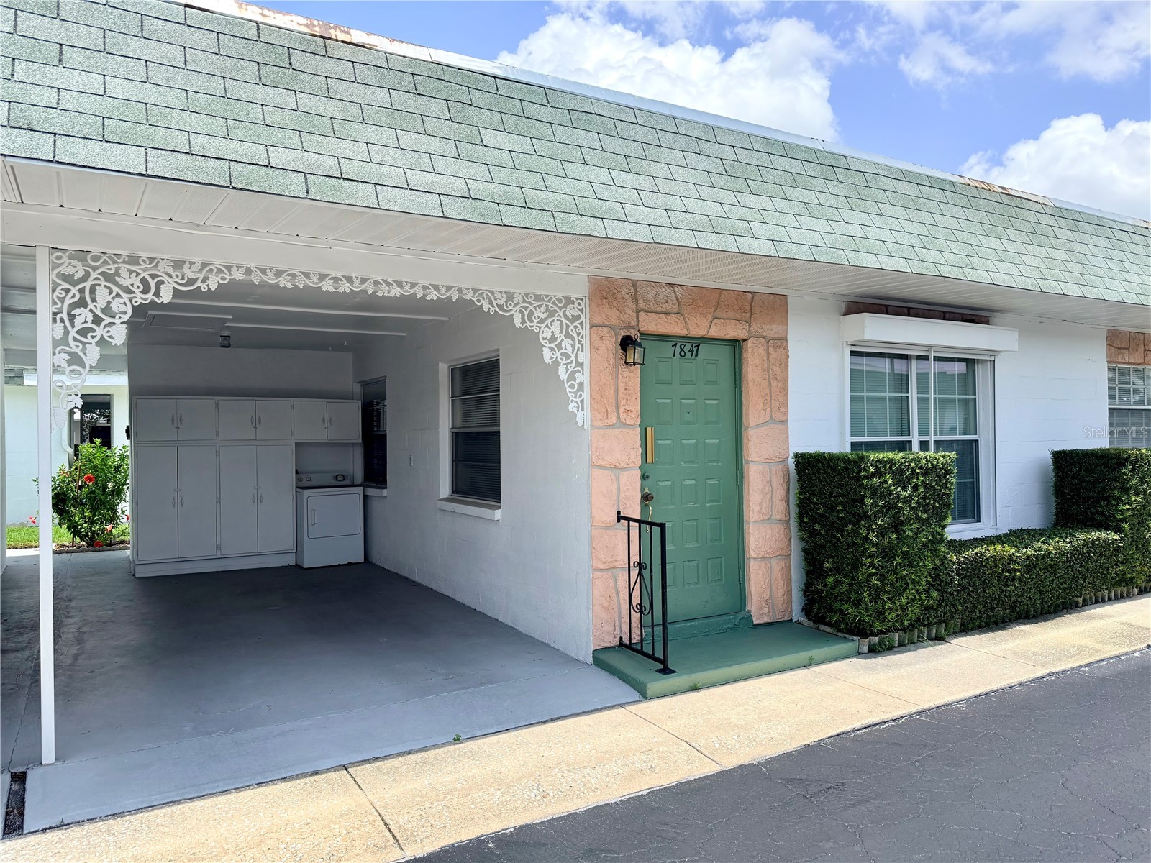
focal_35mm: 24
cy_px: 432
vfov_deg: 56.8
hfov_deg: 71.6
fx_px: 798
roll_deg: +1.1
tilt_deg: +0.4
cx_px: 576
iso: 100
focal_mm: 6.76
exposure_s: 1/3953
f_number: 1.78
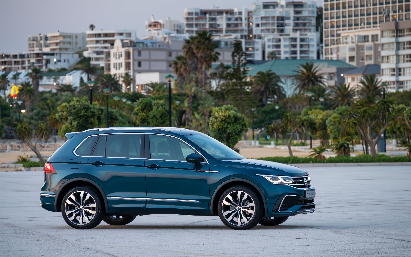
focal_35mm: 184
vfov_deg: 7.1
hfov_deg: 11.4
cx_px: 206
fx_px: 2061
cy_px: 126
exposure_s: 1/4
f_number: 6.3
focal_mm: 180
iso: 320
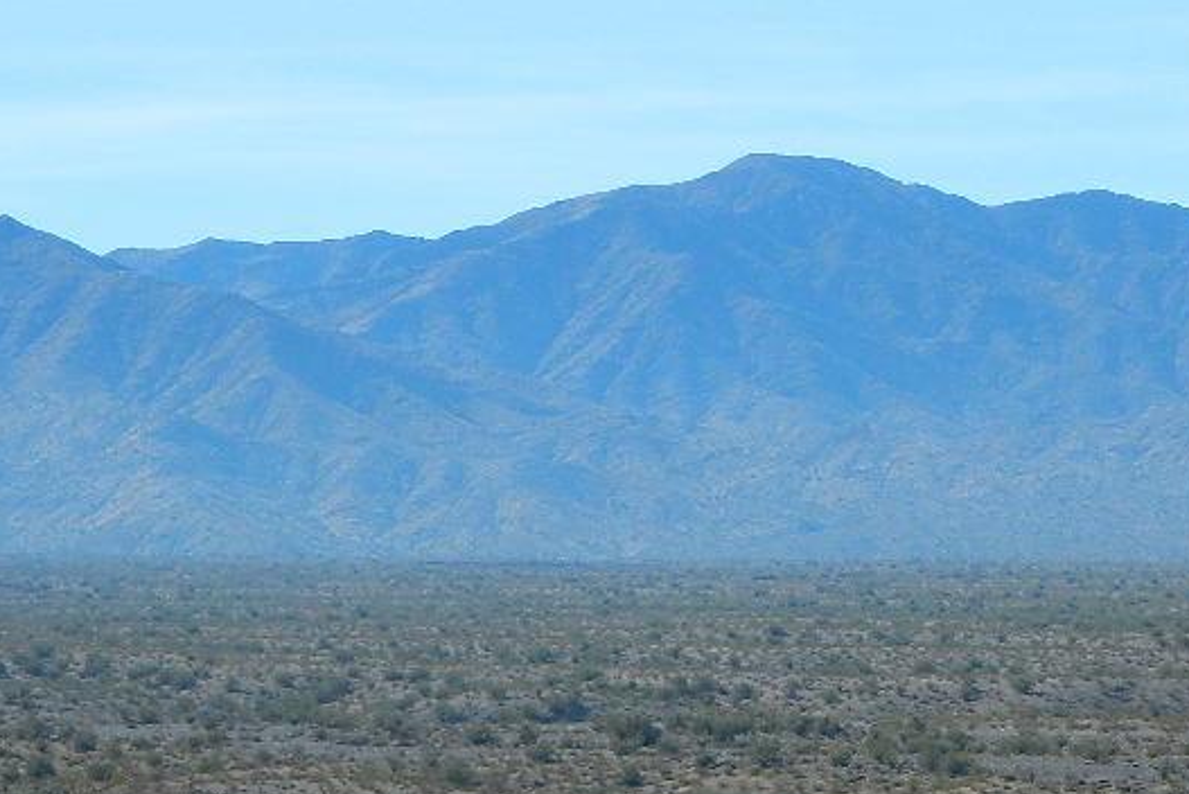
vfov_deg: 6.6
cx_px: 968
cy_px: 823
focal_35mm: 208
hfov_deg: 9.9
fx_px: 6873
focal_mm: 18.6
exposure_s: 1/800
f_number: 4.5
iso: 100
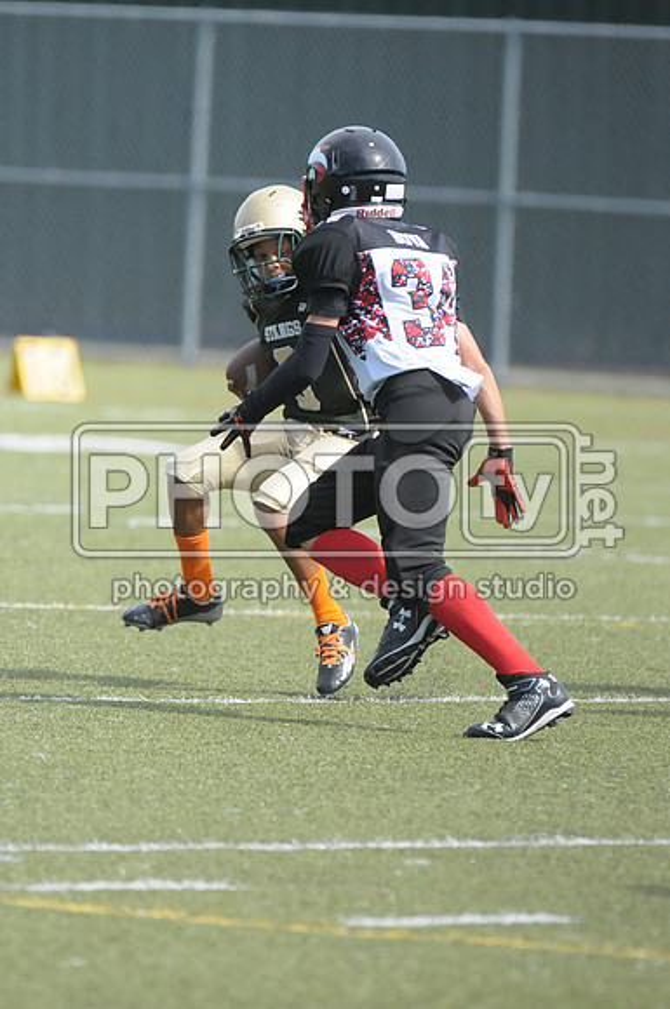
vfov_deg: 4.6
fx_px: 12599
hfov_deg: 3.0
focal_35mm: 450
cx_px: 335
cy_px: 504
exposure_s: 1/6400
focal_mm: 300
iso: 1600
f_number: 4
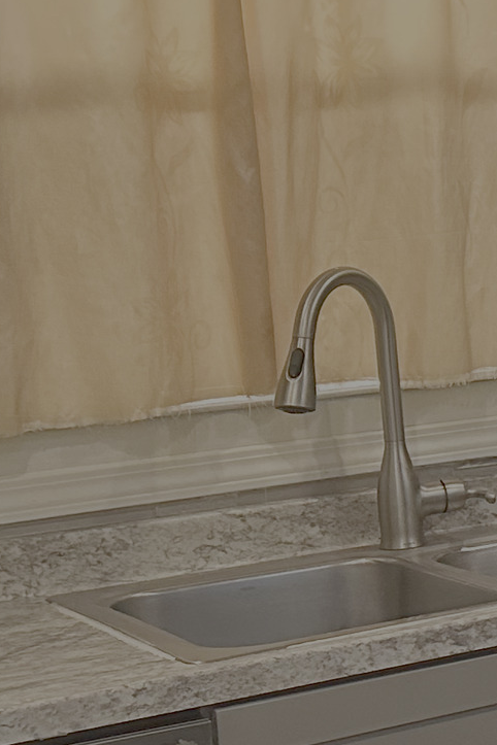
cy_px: 349
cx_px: 1478
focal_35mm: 106
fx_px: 2195
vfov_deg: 19.3
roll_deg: +1.4
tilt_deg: -6.0
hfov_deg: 9.9
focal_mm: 6.86
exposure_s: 1/60
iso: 500
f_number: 1.78
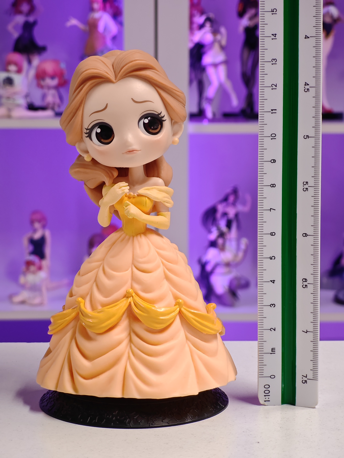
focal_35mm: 80
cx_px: 172
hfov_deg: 18.4
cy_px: 229
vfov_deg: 24.4
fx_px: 1060
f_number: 2.4
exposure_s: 1/33.3
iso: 640
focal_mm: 7.48
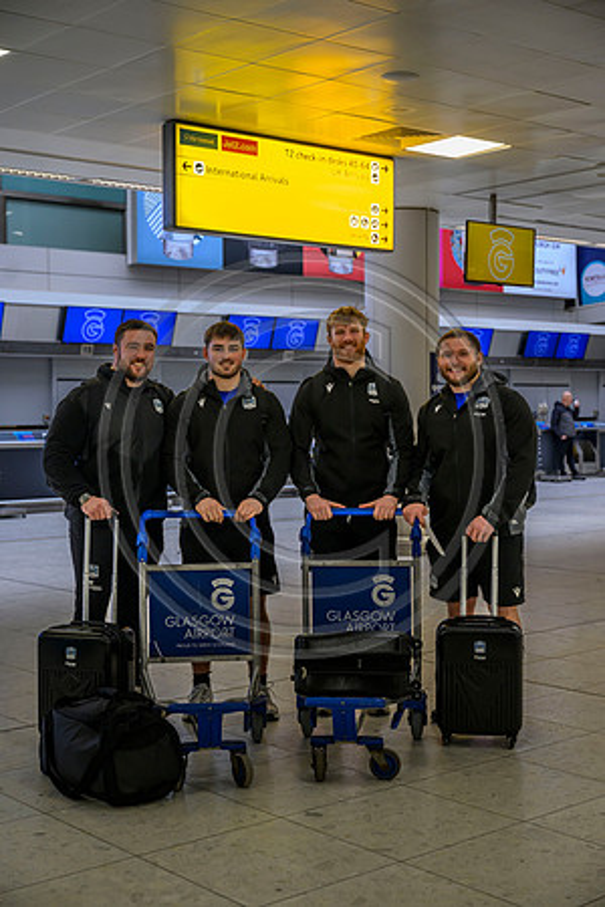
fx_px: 1235
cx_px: 302
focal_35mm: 49
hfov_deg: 27.5
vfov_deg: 40.3
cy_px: 454
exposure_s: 1/400
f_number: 3.5
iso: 3200
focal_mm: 49
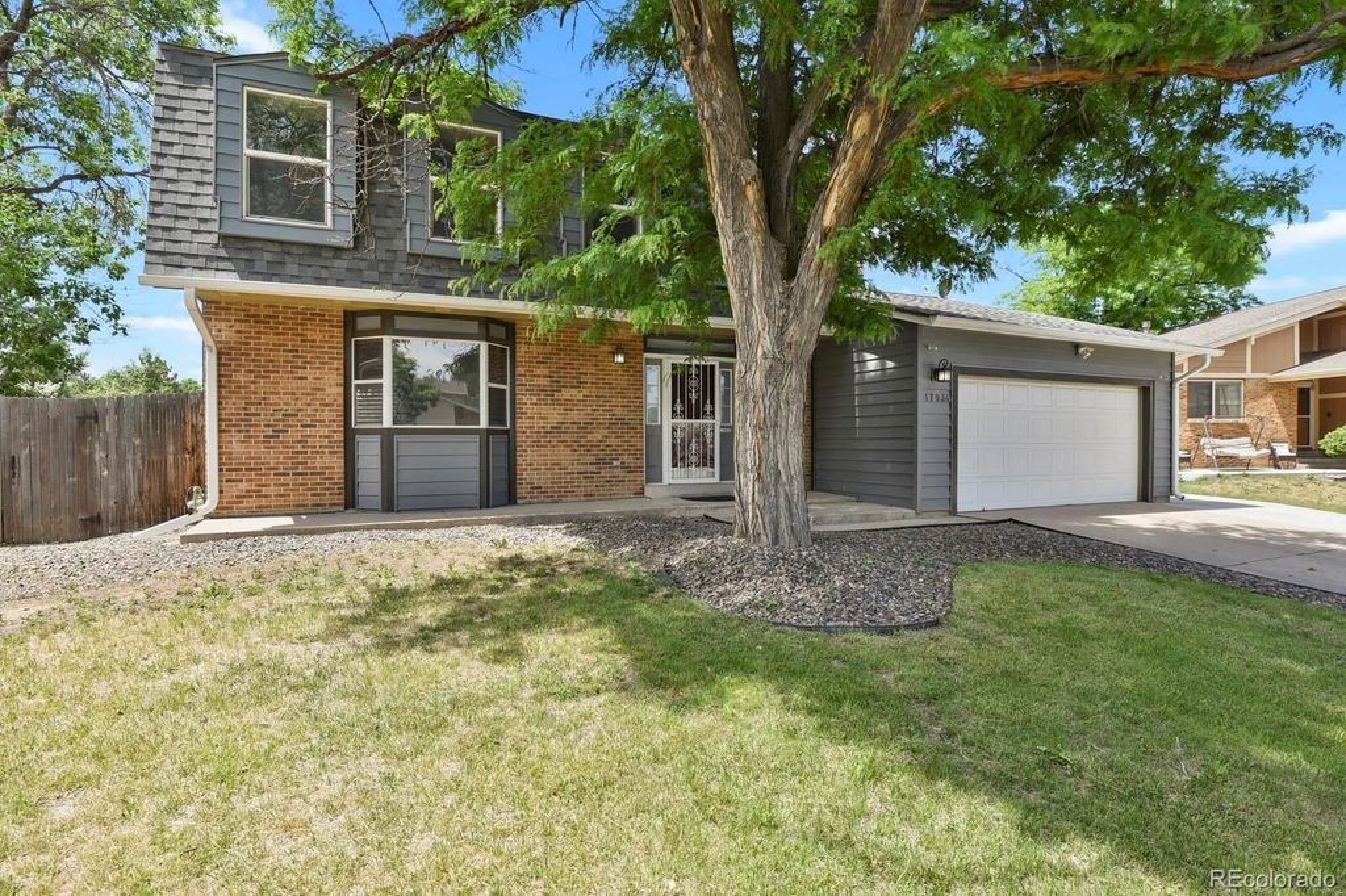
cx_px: 673
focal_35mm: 17
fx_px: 635
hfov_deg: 93.3
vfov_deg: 70.4
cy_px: 448
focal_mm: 17
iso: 250
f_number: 8
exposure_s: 1/40
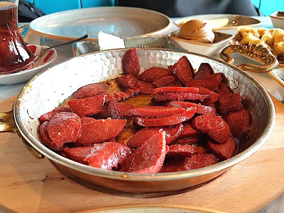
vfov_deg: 53.1
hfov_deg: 67.3
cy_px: 106
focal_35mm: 26
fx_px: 213
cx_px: 142
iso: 64
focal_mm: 4.2
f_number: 1.7
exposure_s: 1/50
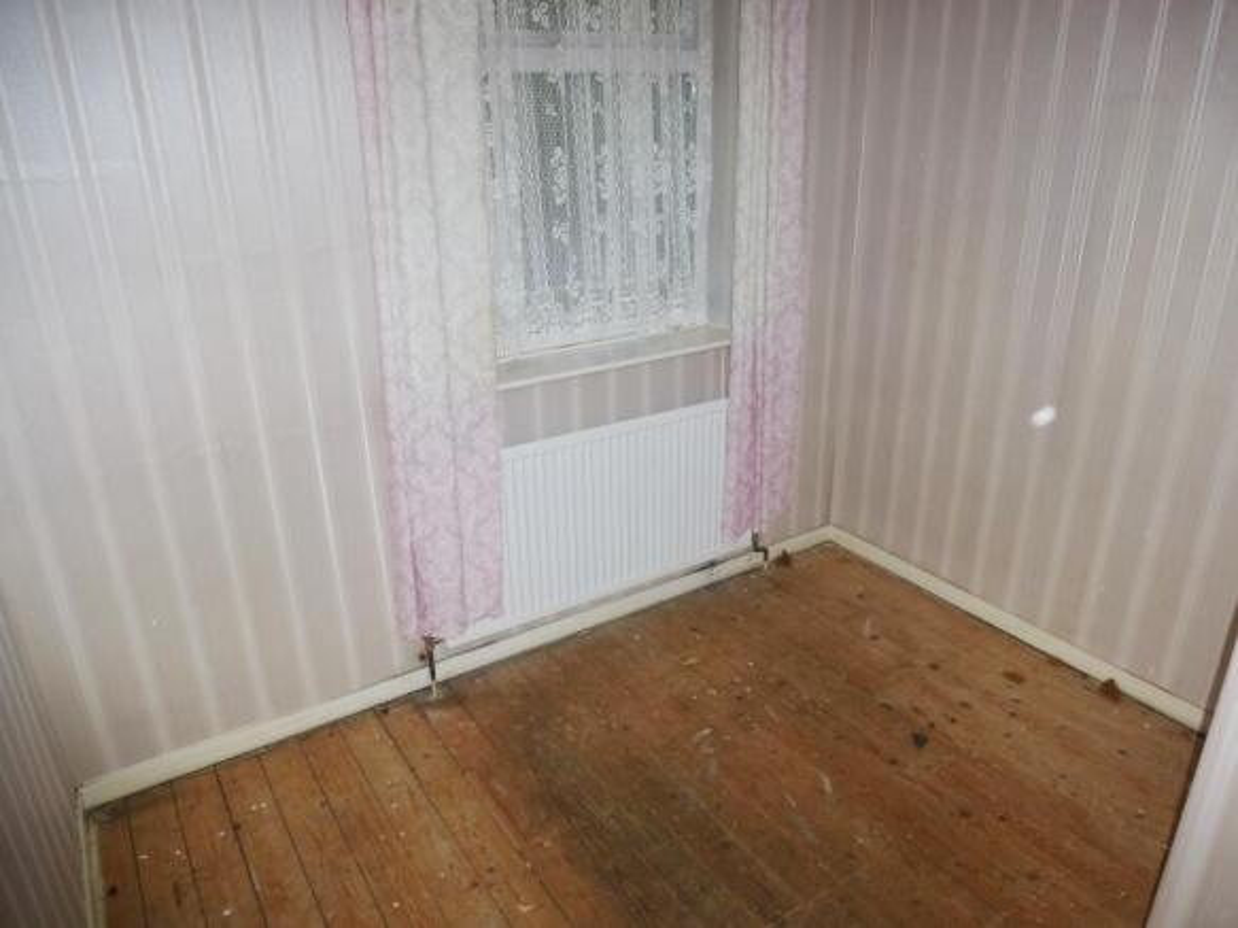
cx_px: 619
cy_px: 464
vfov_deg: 56.8
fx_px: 858
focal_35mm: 24
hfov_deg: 71.6
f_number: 3.3
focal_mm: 4.3
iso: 125
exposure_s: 1/60
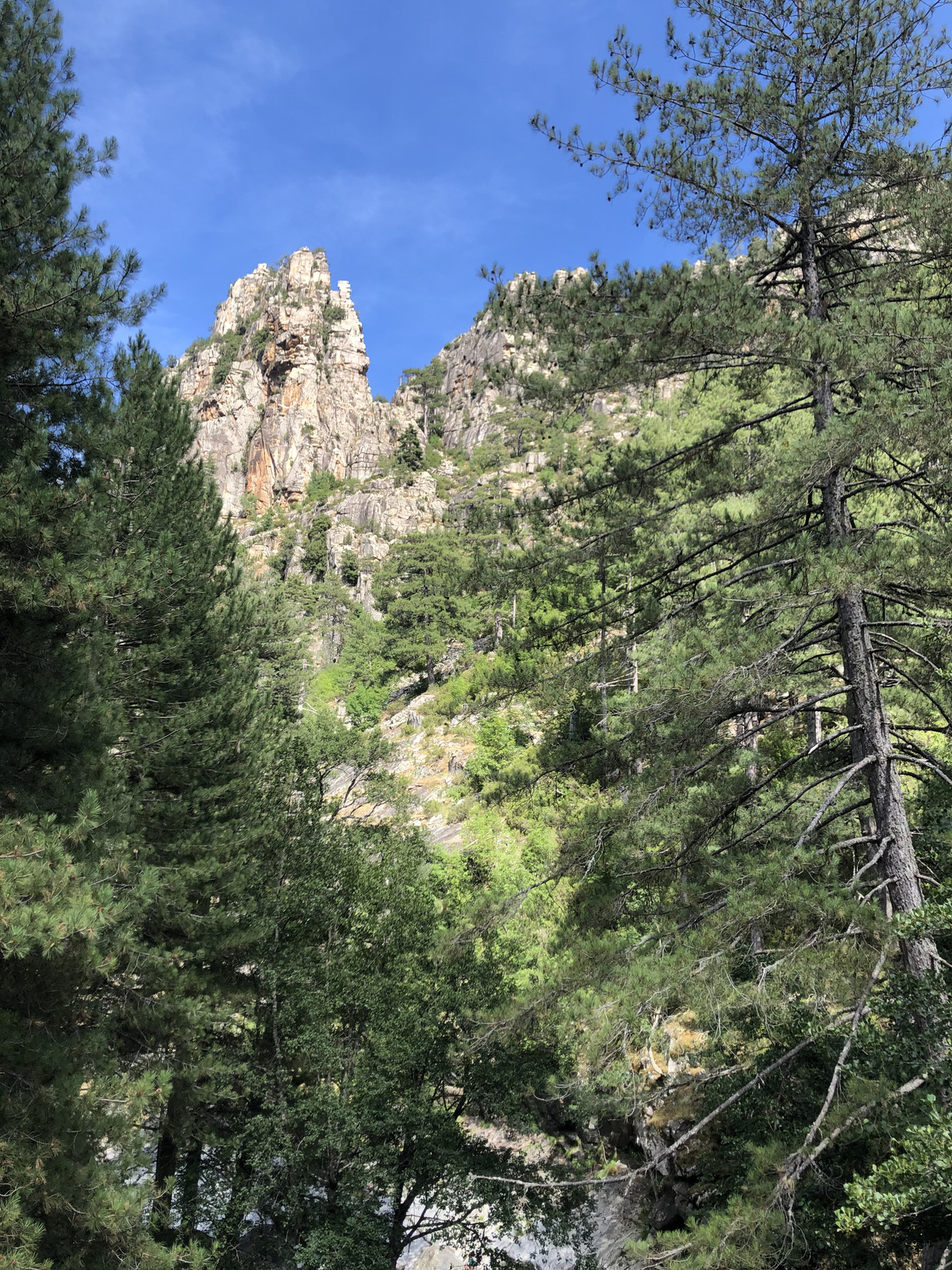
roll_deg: -2.3
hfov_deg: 49.7
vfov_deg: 63.4
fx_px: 1027
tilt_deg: +12.4
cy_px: 635
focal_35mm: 28
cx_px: 476
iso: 20
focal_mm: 4
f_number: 1.8
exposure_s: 1/623
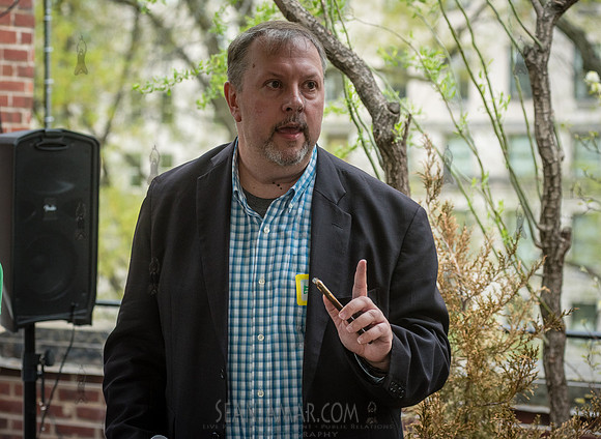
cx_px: 263
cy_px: 225
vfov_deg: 16.6
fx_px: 1503
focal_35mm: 87
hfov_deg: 22.6
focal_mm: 80
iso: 1000
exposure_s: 1/400
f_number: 4.5
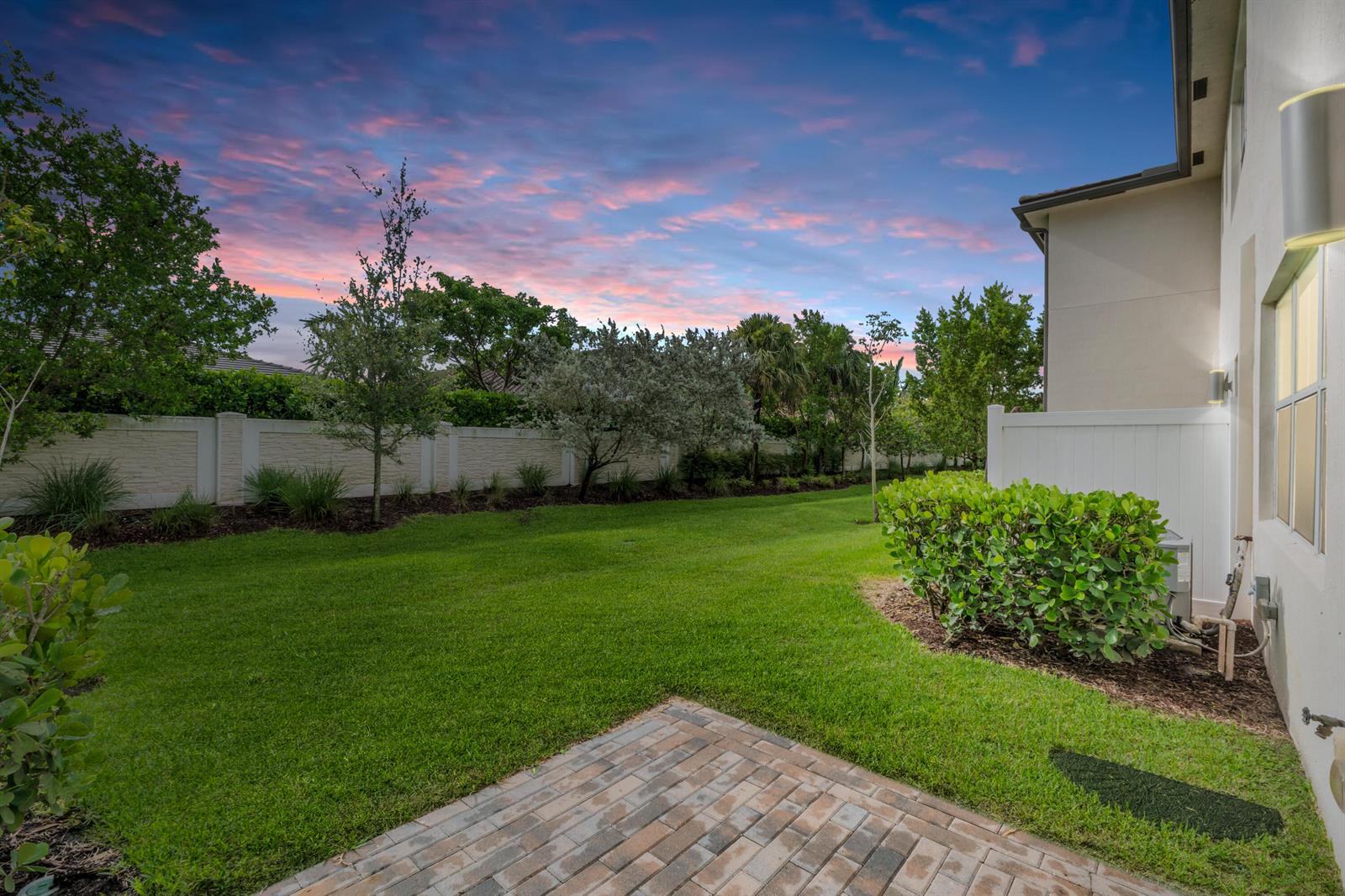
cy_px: 448
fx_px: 588
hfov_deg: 97.6
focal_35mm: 16
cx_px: 672
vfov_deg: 74.6
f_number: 11
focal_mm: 10.5
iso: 100
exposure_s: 1/200
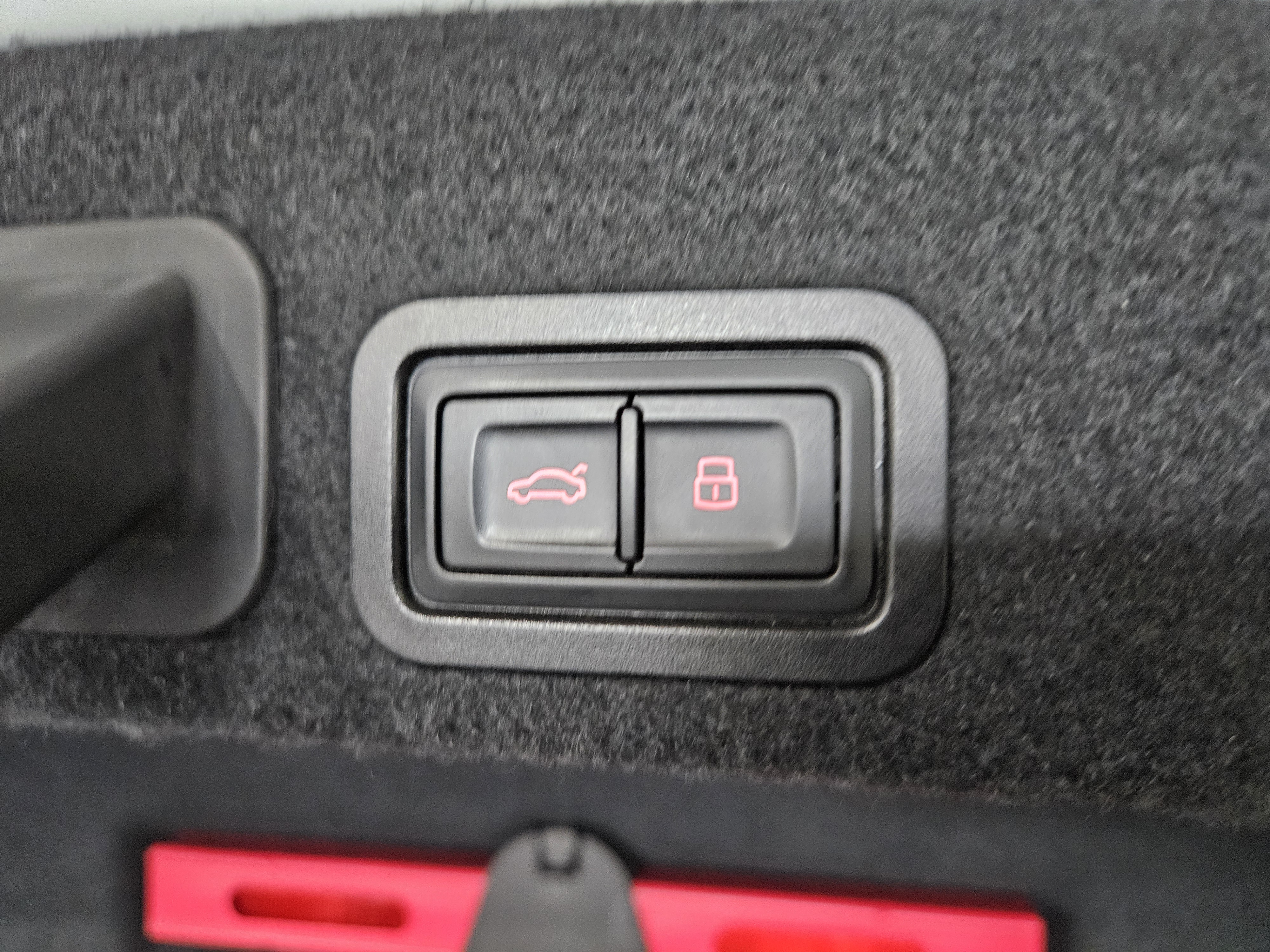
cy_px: 476
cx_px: 635
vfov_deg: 58.9
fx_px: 844
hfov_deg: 73.9
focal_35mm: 23
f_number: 1.8
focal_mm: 5.4
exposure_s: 1/30
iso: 640
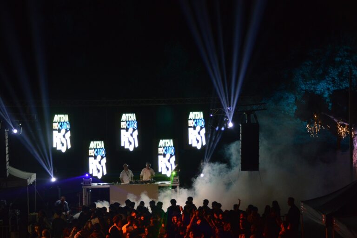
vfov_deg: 16.2
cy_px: 119
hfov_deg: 24.2
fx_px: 832
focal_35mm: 84
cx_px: 178
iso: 1400
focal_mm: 56
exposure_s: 1/60
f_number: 4.8
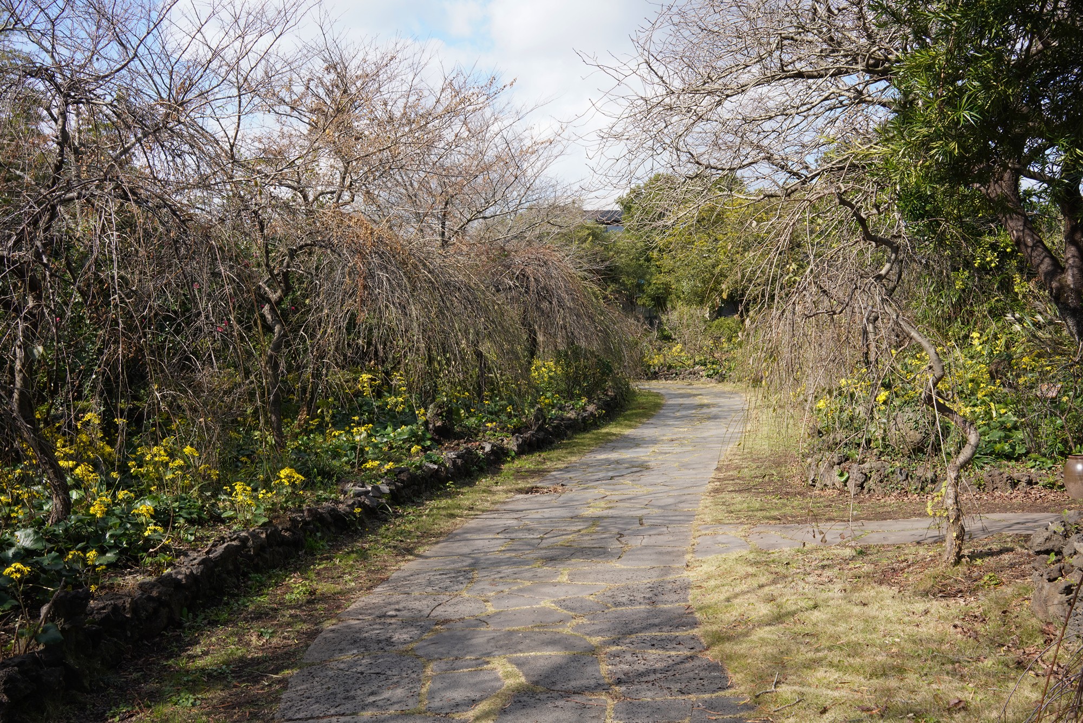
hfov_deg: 54.4
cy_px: 362
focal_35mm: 35
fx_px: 1053
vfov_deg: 37.9
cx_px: 542
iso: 400
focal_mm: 35
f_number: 16
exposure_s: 1/100
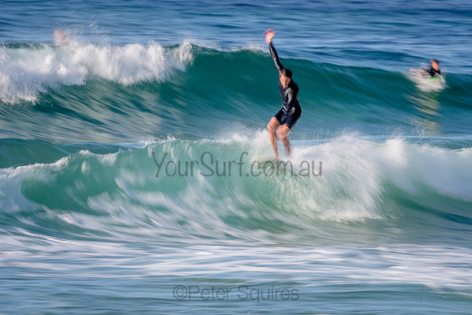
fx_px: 8038
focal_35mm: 613
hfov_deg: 3.4
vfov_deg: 2.2
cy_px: 163
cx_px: 289
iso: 31
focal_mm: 500
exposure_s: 1/13
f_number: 13
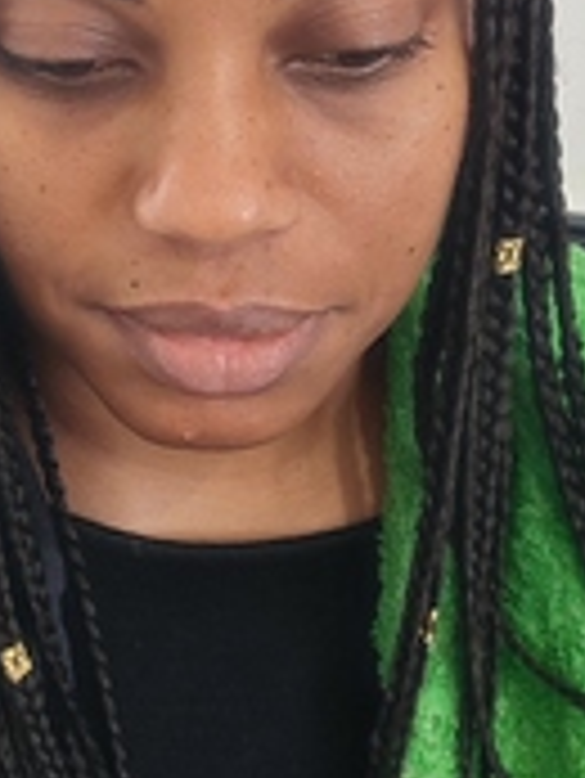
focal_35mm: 83
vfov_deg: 23.5
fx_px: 1868
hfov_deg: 17.7
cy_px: 270
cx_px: 153
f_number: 1.89
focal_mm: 5.89
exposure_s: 1/20
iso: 730
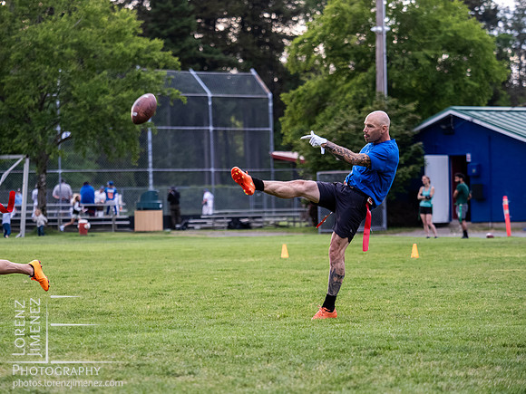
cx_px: 263
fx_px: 2887
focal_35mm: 190
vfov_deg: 7.8
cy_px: 197
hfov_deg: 10.4
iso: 1250
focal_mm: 95
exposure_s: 1/1250
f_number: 2.8
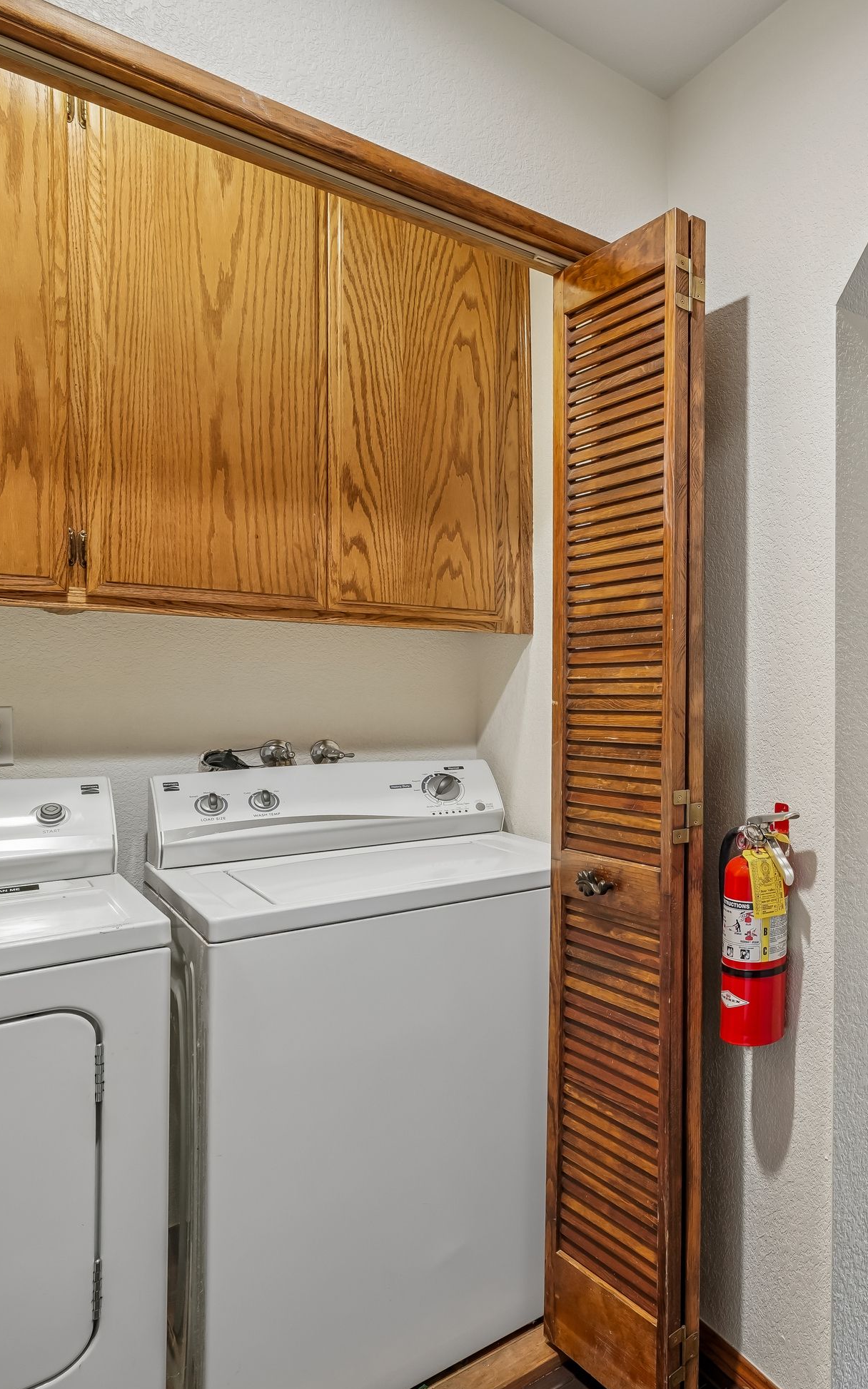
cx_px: 891
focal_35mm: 22
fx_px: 833
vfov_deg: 79.6
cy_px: 679
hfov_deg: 45.4
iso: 400
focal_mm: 14
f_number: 8
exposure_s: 1/6
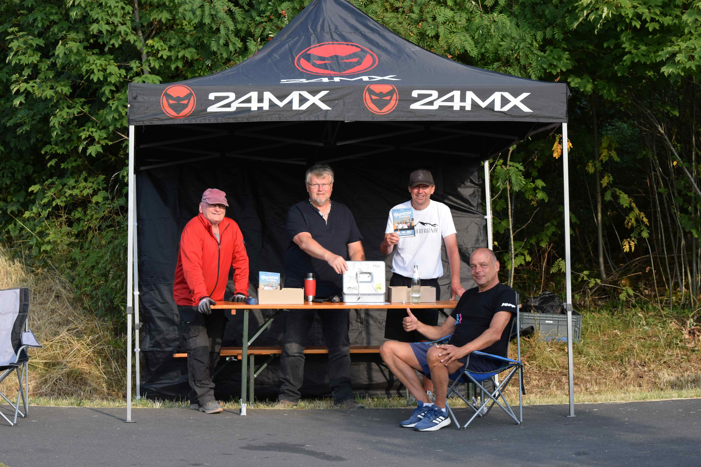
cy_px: 234
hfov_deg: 21.9
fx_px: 1811
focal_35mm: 93
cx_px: 350
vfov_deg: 14.7
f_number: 8
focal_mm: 62
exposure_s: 1/250
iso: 400
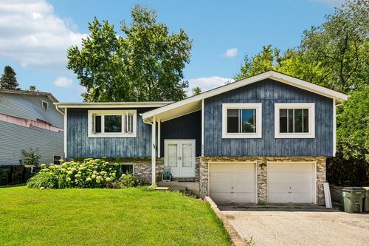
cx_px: 184
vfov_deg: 77.3
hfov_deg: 100.4
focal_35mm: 15
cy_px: 123
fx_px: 154
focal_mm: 10
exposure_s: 1/640
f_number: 8
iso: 400
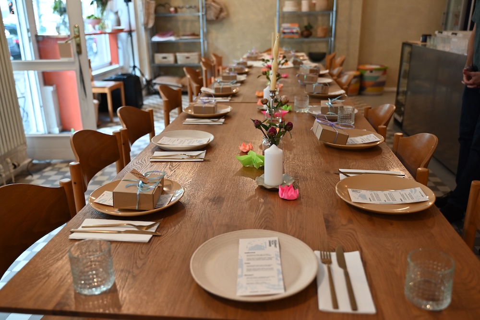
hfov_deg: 59.5
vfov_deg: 41.8
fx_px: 420
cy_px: 160
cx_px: 240
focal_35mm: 32
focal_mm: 31.5
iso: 1250
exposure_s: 1/125
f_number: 2.8
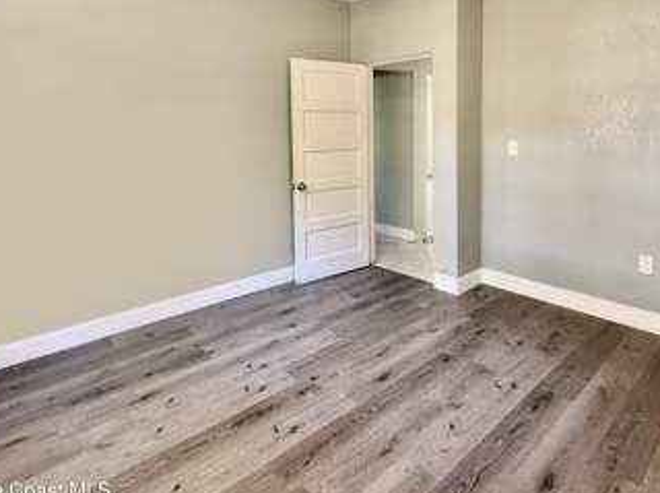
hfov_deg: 78.8
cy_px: 152
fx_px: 400
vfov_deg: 61.3
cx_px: 369
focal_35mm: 21
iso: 320
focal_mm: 2.22
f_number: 2.2
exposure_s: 1/60
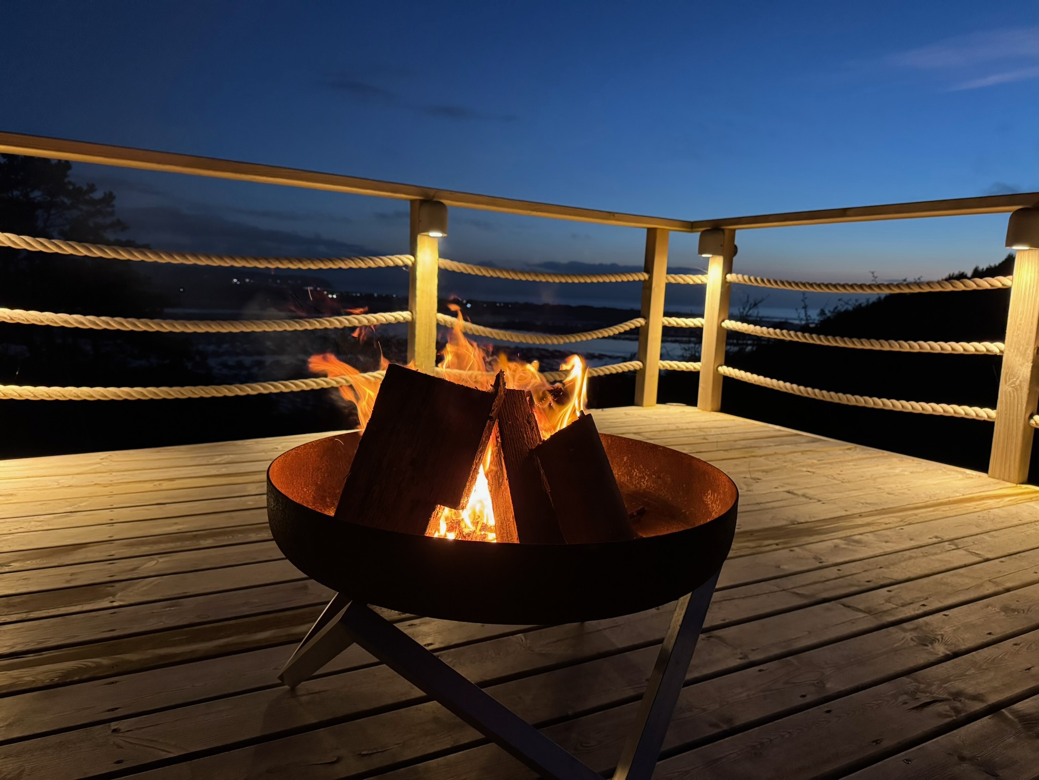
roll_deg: -2.2
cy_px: 390
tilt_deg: -7.7
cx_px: 520
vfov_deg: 56.8
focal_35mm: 24
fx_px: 720
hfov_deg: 71.6
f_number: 1.78
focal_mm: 6.76
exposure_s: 1/44
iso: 800
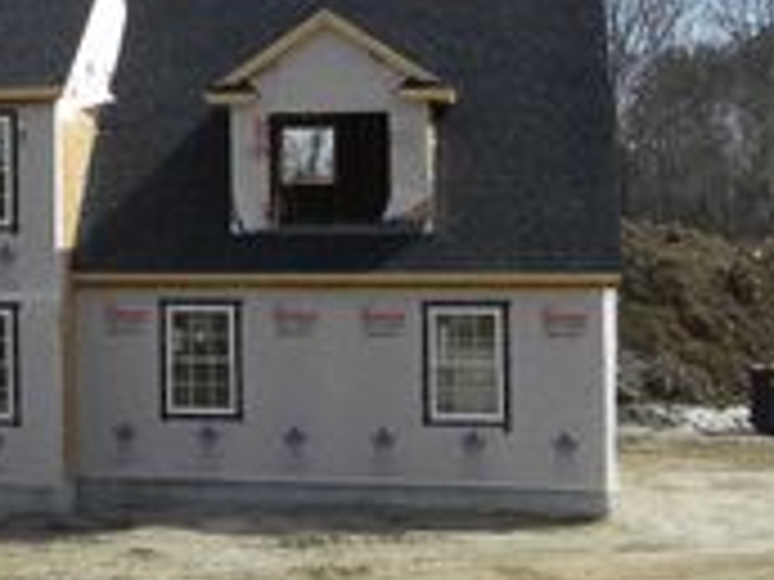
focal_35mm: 96
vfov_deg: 15.3
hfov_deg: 19.4
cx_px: -126
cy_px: 83
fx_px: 2147
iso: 64
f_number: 5
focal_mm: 5.9
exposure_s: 1/363
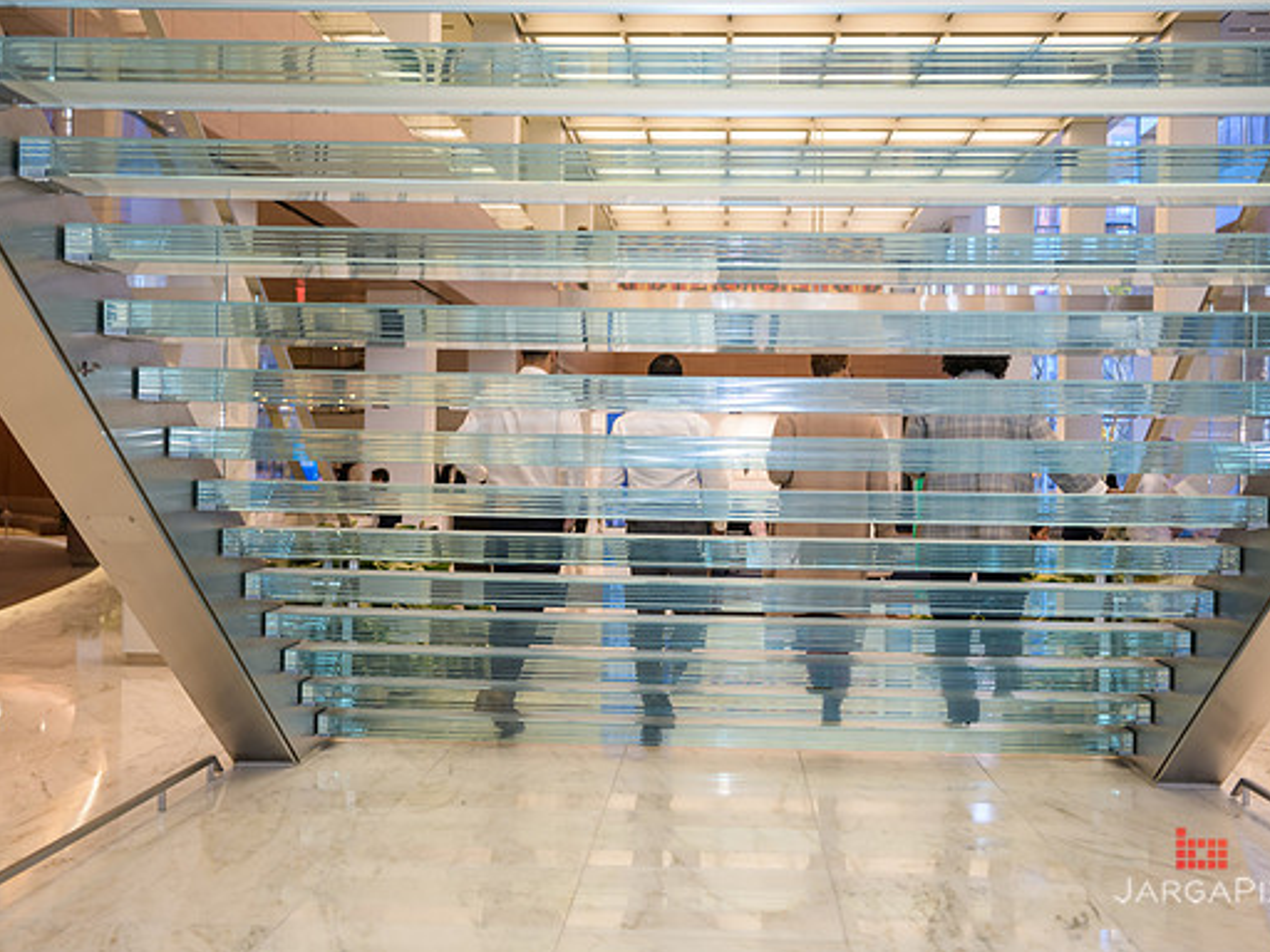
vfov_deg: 29.7
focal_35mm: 49
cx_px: 633
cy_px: 477
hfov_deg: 38.9
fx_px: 1798
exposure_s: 1/125
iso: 400
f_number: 3.2
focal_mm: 45
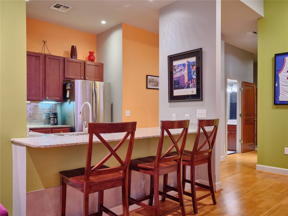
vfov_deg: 49.7
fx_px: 233
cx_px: 144
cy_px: 108
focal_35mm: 28
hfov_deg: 63.5
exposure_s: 1/2
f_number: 10
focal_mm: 35
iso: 1250
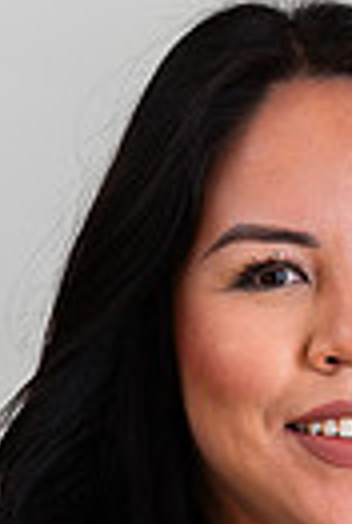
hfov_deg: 4.7
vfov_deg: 7.0
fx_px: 4245
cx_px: 332
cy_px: 732
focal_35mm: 291
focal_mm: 85
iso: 50
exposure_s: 1/160
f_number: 2.8
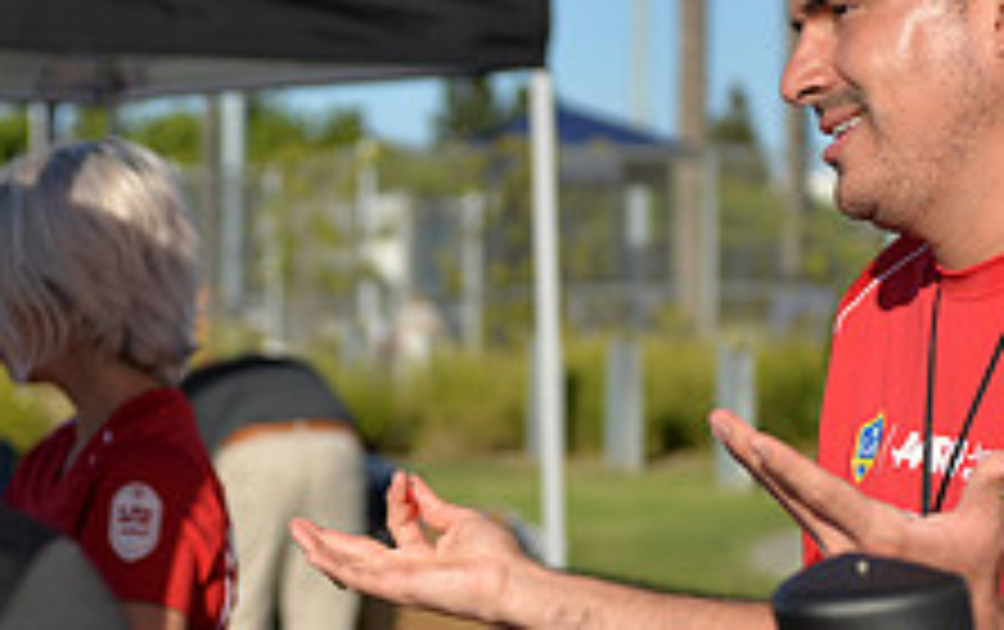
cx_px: 230
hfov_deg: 16.3
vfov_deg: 10.3
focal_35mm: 127
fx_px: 3479
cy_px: 565
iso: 100
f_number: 2.8
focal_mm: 48
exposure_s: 1/2500
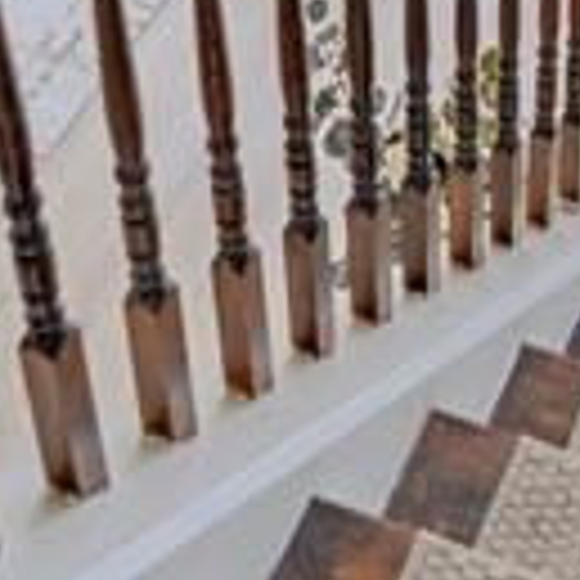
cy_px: -584
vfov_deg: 13.7
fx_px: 2047
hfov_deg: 15.8
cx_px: 571
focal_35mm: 108
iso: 100
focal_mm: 16
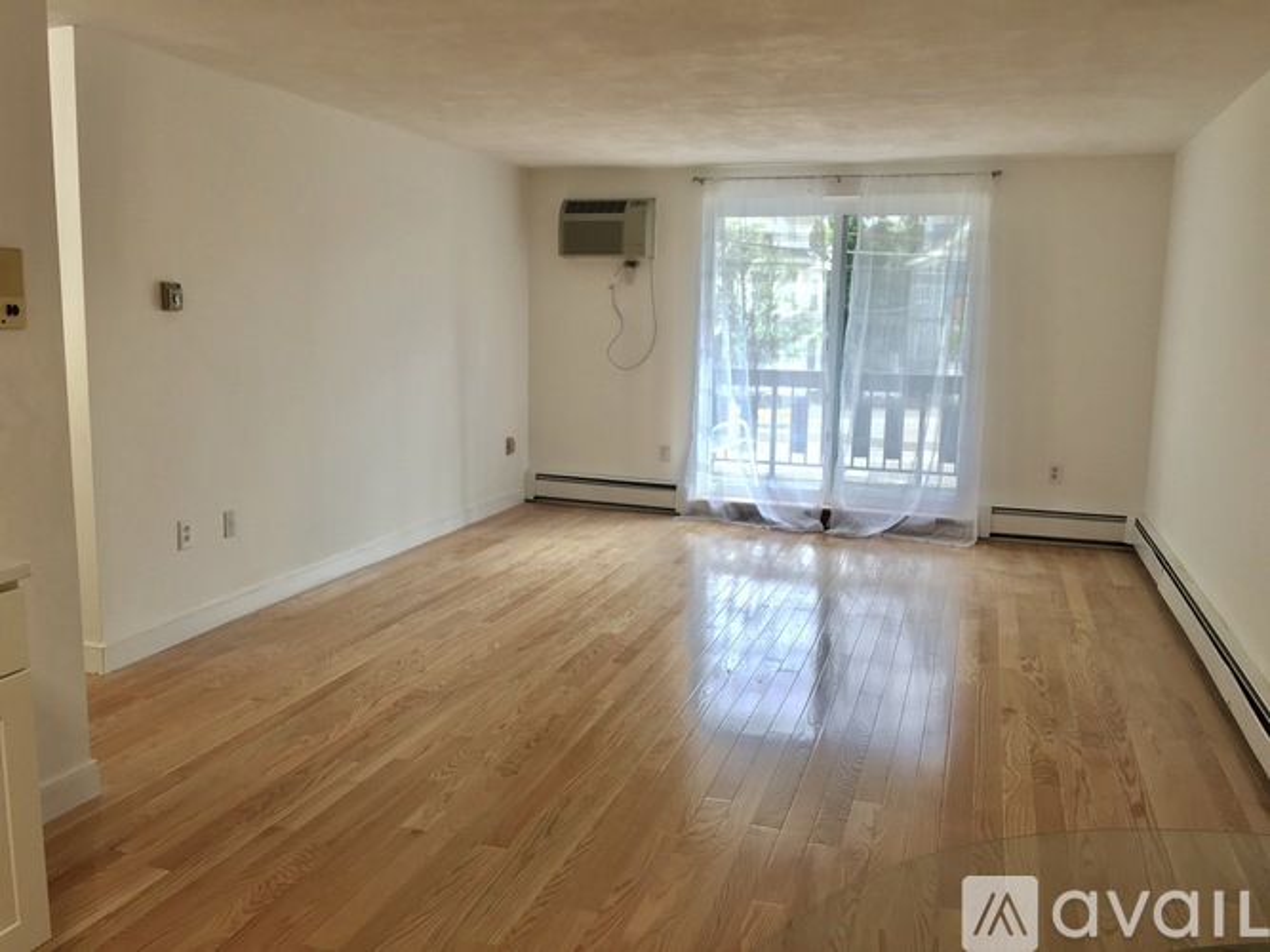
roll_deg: -0.8
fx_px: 1064
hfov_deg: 61.7
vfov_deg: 48.2
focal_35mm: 29
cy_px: 476
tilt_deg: -6.4
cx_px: 635
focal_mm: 4.15
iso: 25
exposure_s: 1/30
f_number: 2.2
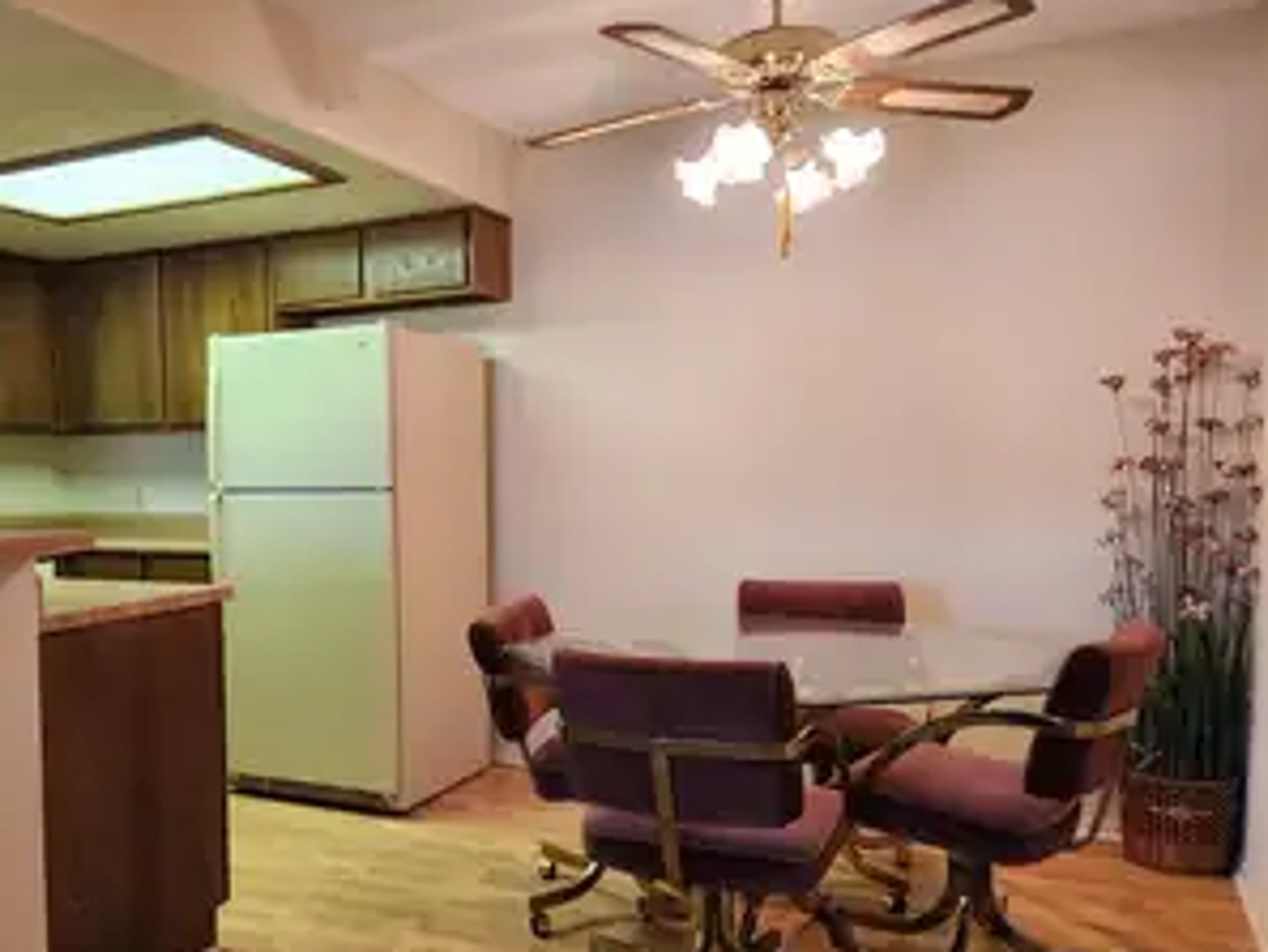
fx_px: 1136
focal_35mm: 31
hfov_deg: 57.1
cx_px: 427
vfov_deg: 45.4
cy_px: 529
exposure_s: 1/120
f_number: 1.8
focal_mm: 5.4
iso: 400
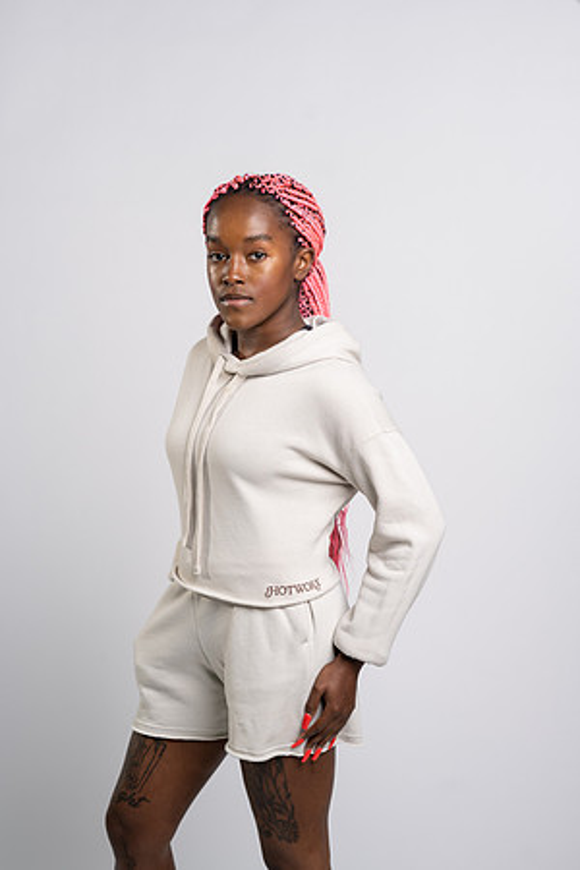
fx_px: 2054
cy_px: 435
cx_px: 290
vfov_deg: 23.9
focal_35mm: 85
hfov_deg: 16.1
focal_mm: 85
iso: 200
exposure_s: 1/160
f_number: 4
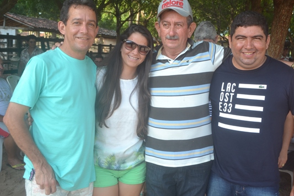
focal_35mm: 36
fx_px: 294
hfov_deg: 53.1
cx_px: 150
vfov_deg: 36.9
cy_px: 92
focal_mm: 20
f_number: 5.6
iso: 280
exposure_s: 1/125
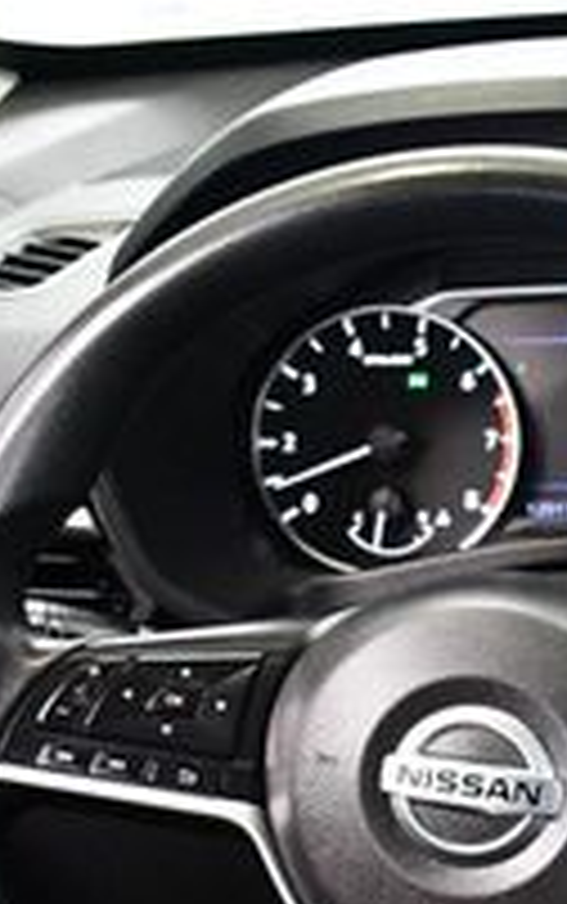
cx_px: 1130
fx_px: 3207
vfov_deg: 15.9
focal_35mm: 130
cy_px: 819
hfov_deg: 9.5
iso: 5600
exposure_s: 1/60
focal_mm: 20
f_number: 3.5
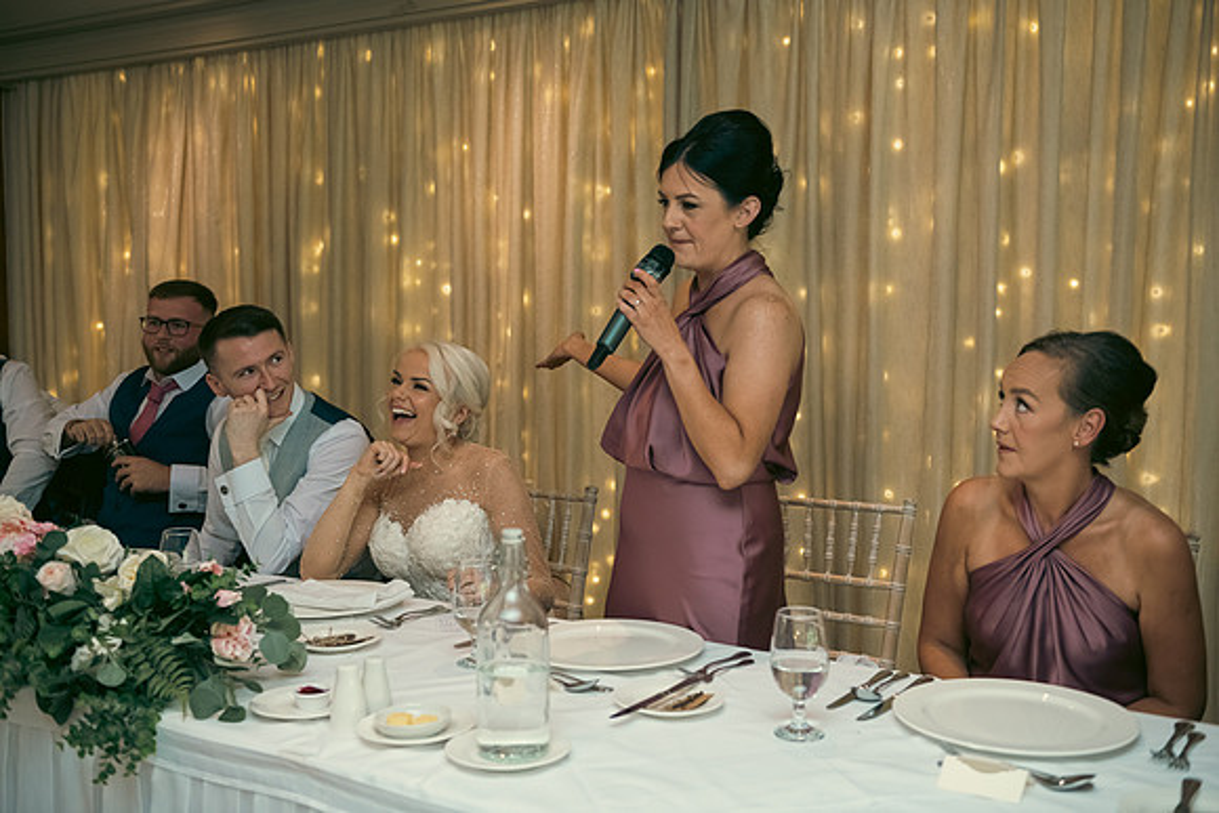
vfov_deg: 35.1
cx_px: 610
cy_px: 406
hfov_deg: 50.7
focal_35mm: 38
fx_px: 1287
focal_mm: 38
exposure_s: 1/160
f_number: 3.5
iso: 800
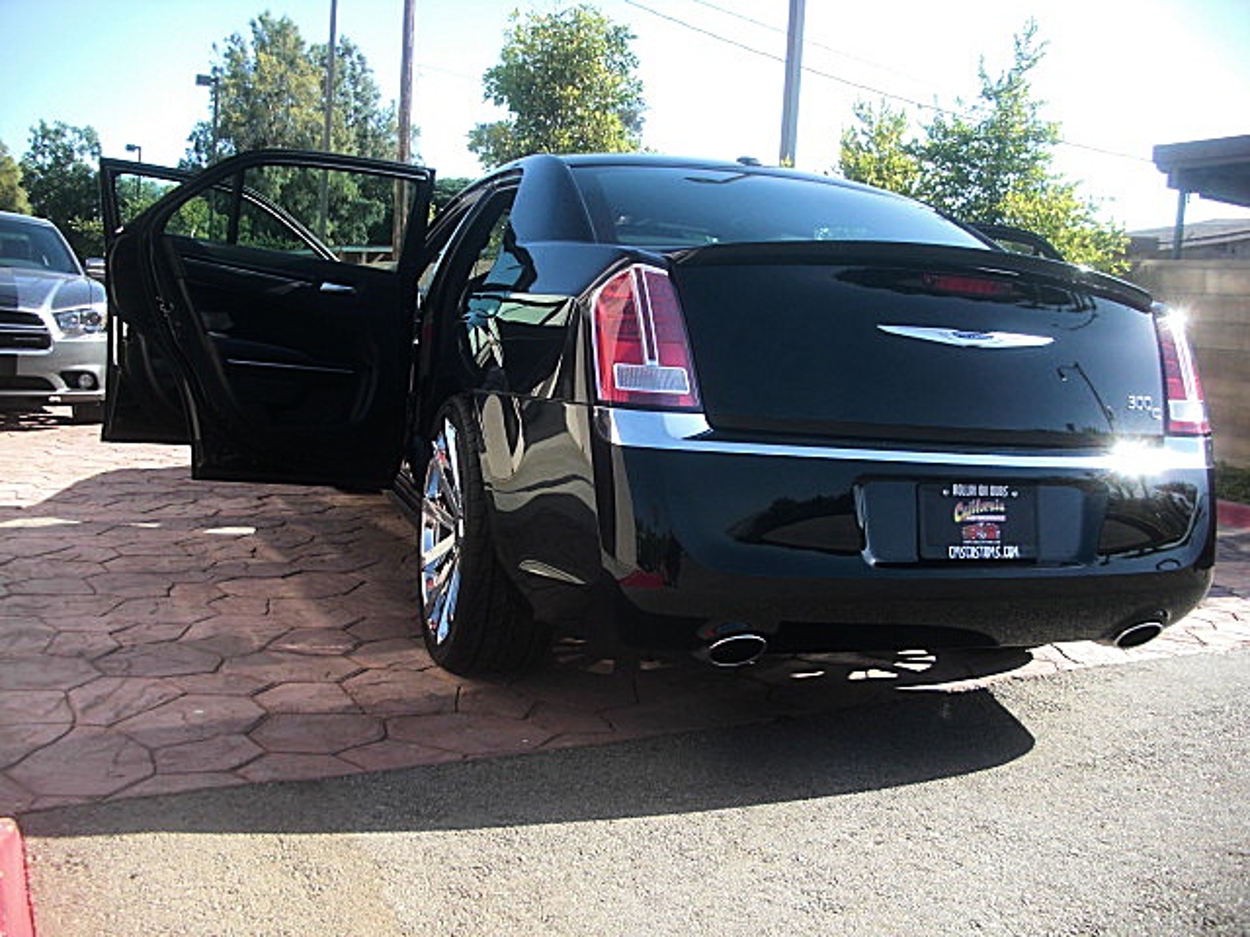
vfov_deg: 39.7
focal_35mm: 36
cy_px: 468
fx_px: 1300
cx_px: 625
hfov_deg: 51.4
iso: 50
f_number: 2.8
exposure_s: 1/250
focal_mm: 6.3
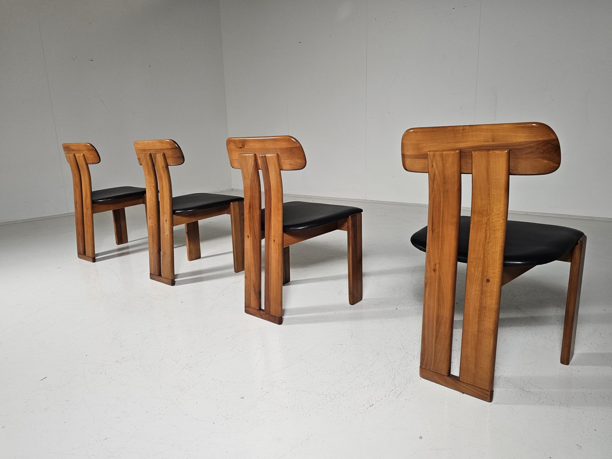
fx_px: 407
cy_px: 230
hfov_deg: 73.9
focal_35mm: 23
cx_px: 306
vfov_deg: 58.9
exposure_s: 1/100
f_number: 1.7
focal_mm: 6.3
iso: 320
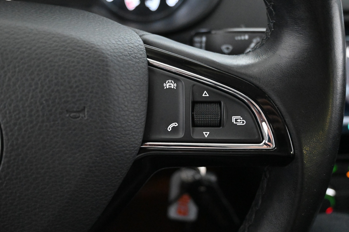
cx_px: 174
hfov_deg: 56.9
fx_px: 322
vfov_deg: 39.7
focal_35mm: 33
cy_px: 117
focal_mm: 21.5
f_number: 4
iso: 12800
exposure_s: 1/30
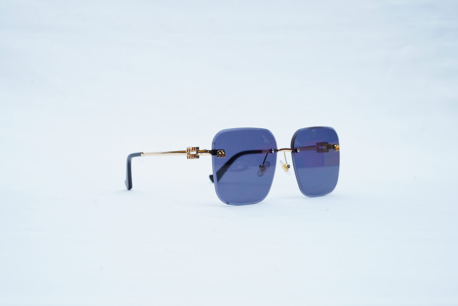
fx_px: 636
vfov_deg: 27.0
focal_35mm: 50
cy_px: 153
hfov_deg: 39.6
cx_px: 229
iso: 200
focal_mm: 50
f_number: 9
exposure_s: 1/160
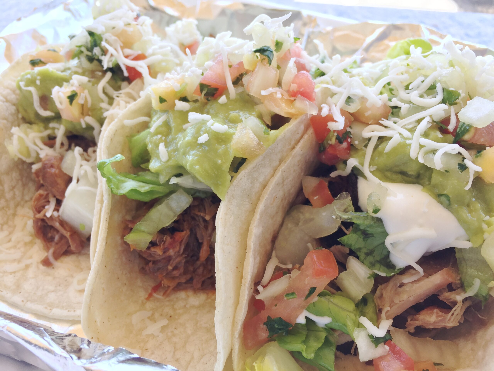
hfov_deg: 61.7
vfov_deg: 48.2
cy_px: 186
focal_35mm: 29
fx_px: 414
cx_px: 247
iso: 32
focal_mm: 4.15
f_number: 2.2
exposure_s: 1/150
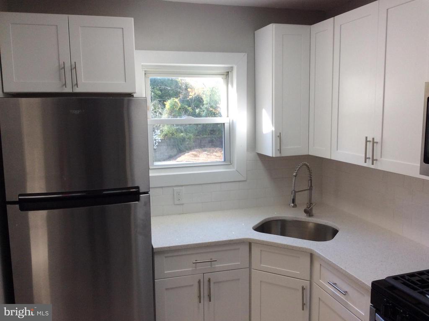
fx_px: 396
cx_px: 214
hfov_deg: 56.9
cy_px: 160
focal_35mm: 32
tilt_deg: -7.9
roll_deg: +1.8
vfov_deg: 44.1
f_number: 2.4
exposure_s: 1/120
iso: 50
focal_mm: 3.3
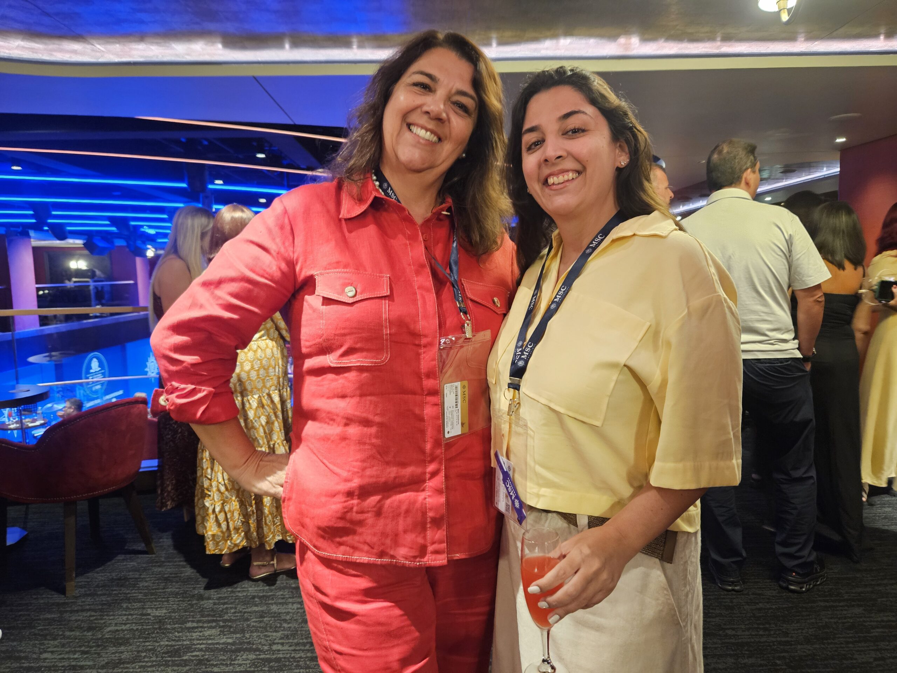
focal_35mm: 23
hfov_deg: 73.9
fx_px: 596
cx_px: 448
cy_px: 336
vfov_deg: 58.9
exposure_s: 1/24
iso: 500
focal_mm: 5.4
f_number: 1.8
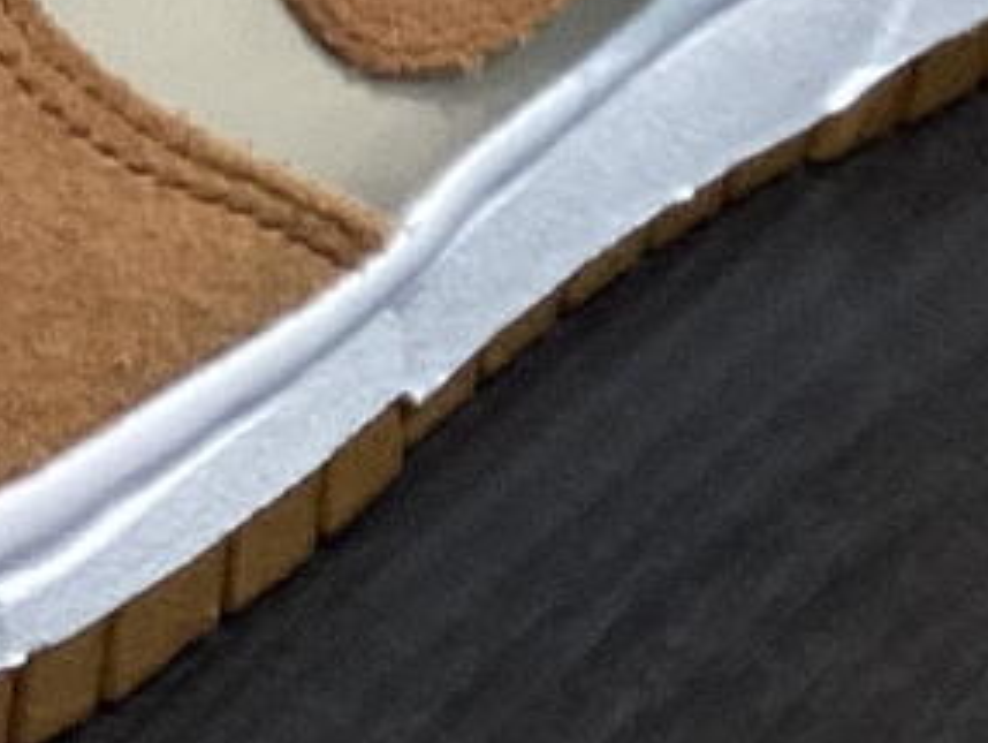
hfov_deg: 9.1
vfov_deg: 6.9
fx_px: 5942
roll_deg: -5.8
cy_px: -802
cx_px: -743
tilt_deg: -27.6
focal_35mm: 208
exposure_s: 1/50
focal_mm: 3.3
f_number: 2.4
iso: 50
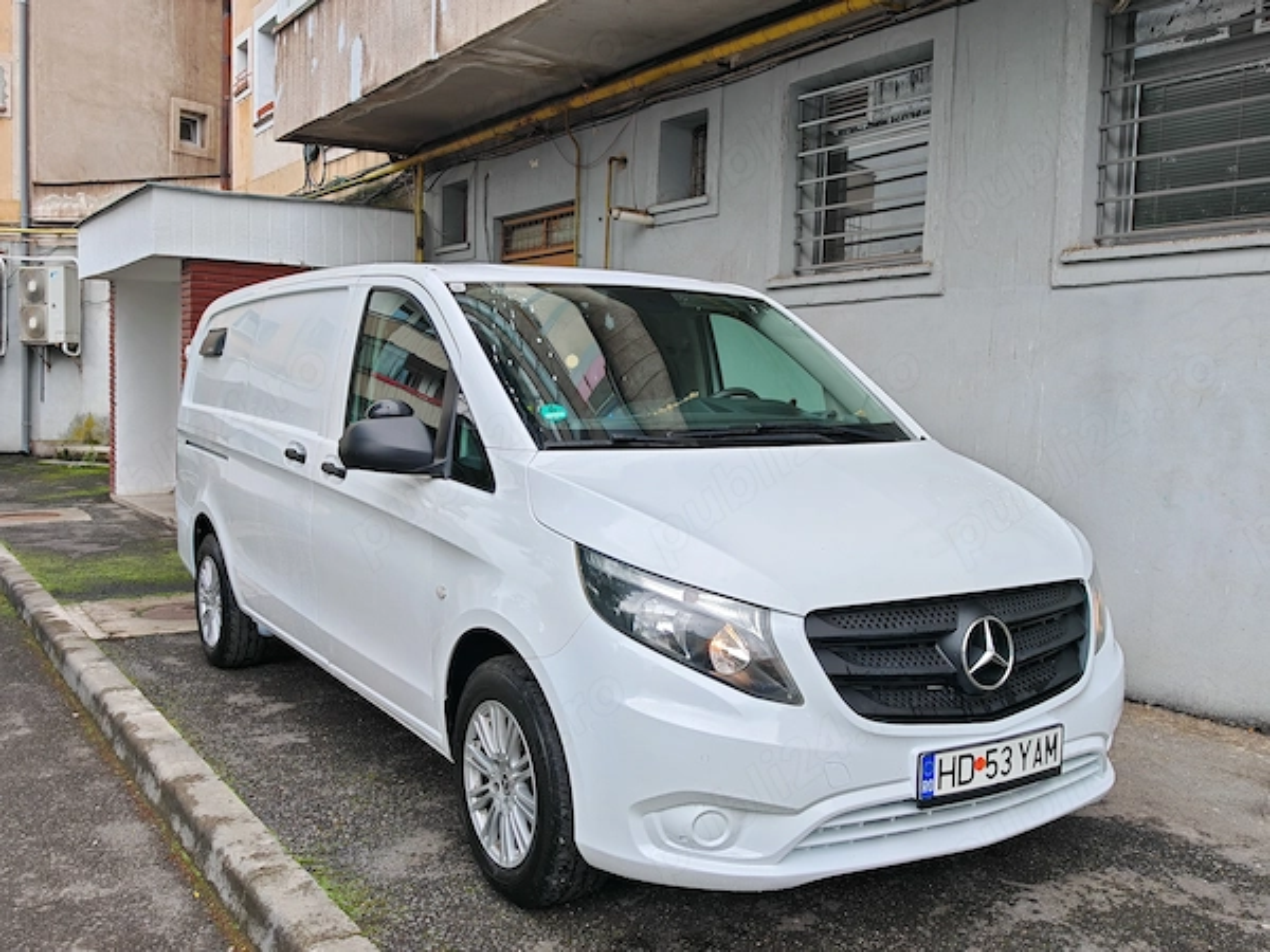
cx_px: 635
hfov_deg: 56.8
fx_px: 1174
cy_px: 476
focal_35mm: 32
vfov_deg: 44.2
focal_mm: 6.83
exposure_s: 1/390
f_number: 2
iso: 50
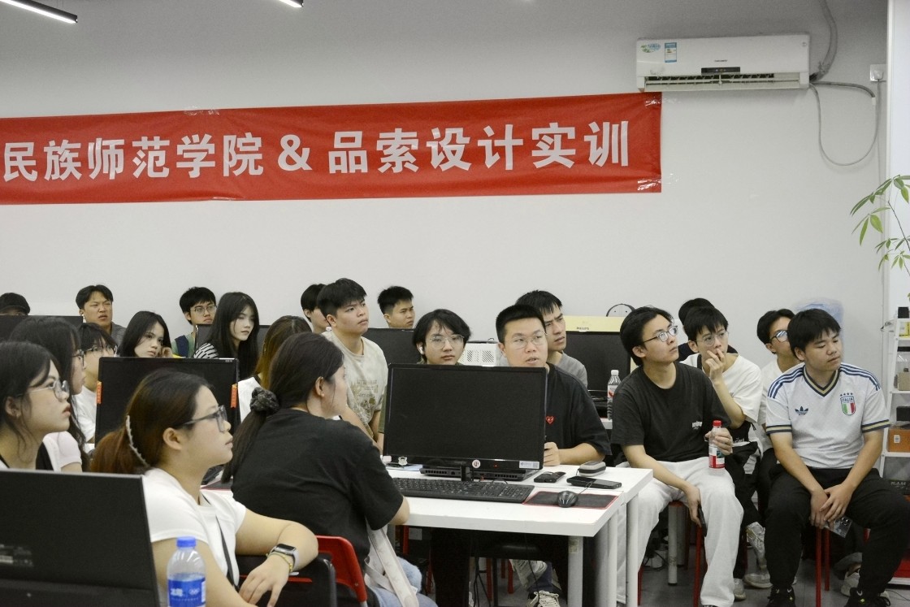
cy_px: 304
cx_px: 455
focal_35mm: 51
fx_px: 1289
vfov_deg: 26.5
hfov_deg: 38.9
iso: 3200
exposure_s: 1/125
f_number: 5.6
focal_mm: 34
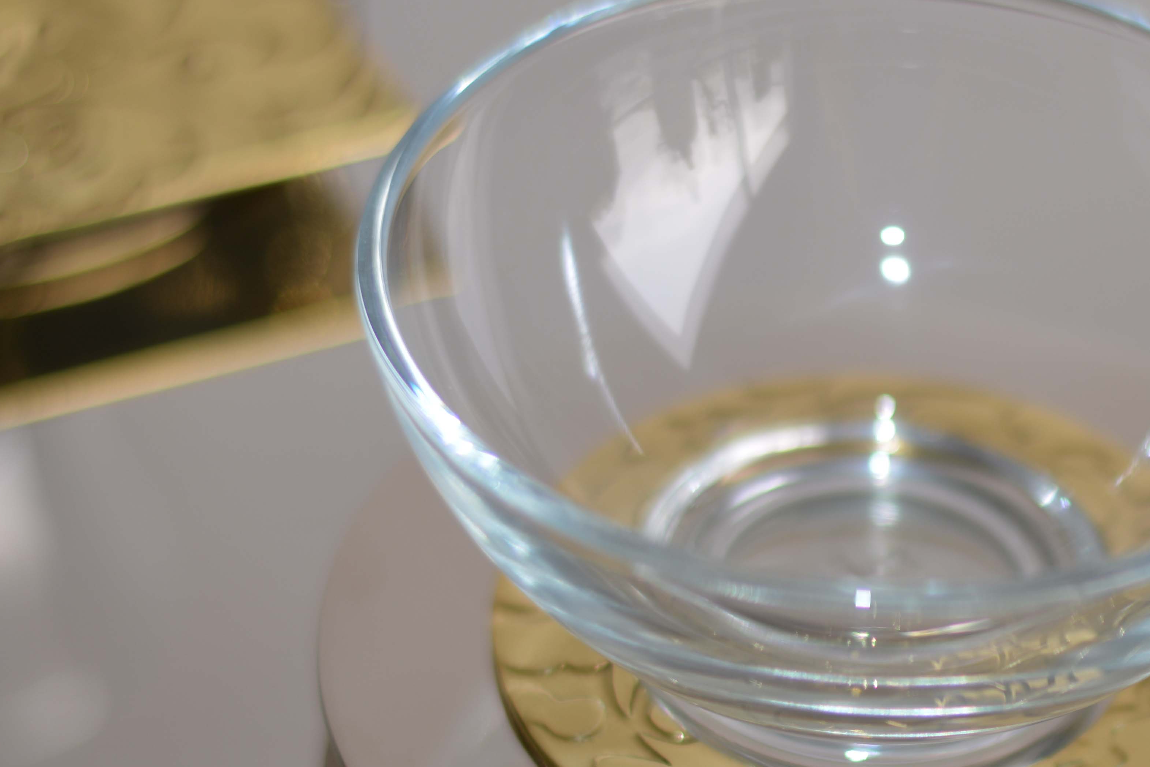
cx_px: 1026
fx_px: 4568
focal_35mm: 143
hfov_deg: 14.2
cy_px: 642
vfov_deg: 9.6
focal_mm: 50
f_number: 2
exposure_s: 1/200
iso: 100
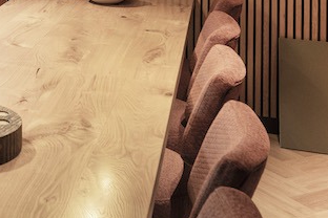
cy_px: -127
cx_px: -94
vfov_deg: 15.8
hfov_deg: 23.2
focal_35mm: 78
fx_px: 711
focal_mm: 19
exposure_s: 1/20
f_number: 4
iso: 400
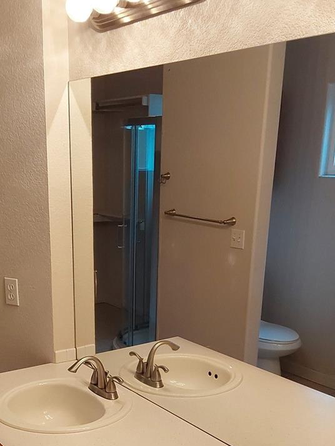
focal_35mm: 47
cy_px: 343
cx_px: 131
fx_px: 607
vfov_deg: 39.2
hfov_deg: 30.8
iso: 80
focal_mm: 2.91
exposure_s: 1/60
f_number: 1.9
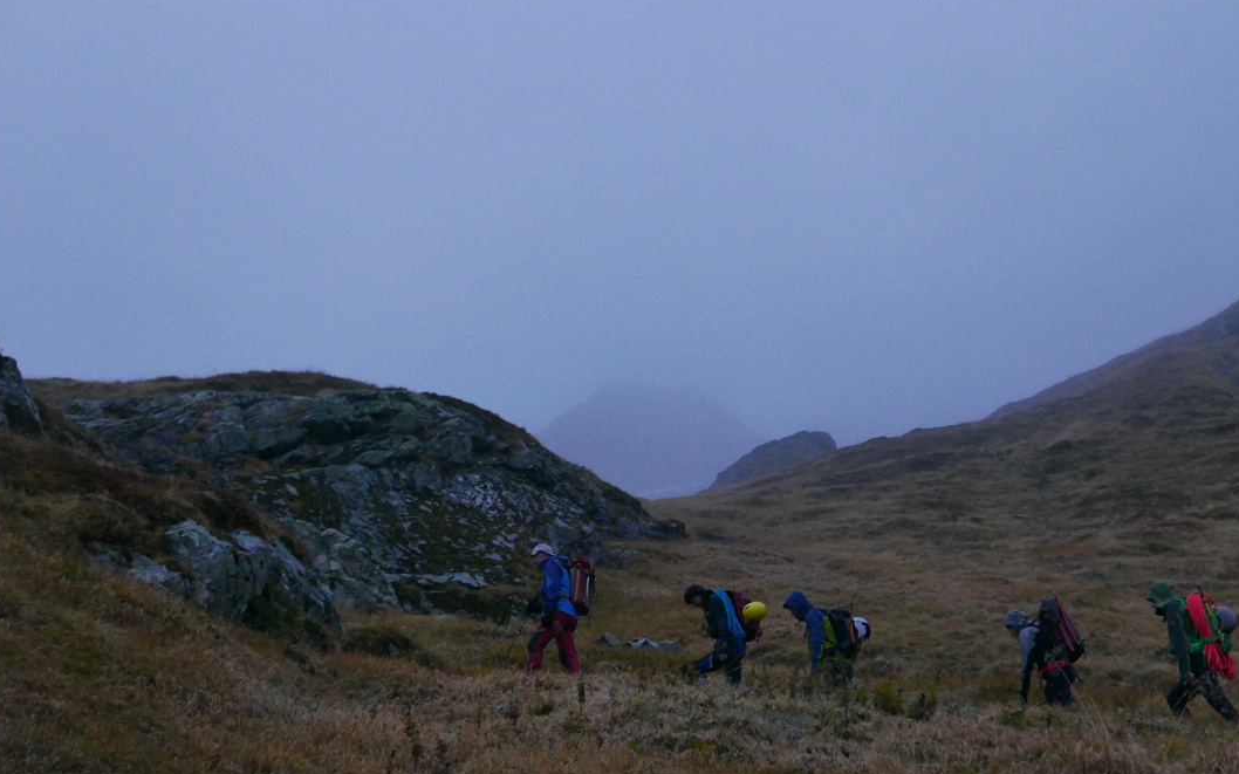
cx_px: 688
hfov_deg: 34.0
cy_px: 405
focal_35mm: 60
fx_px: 2026
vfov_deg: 21.6
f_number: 2.8
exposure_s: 1/100
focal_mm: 23.6
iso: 1000
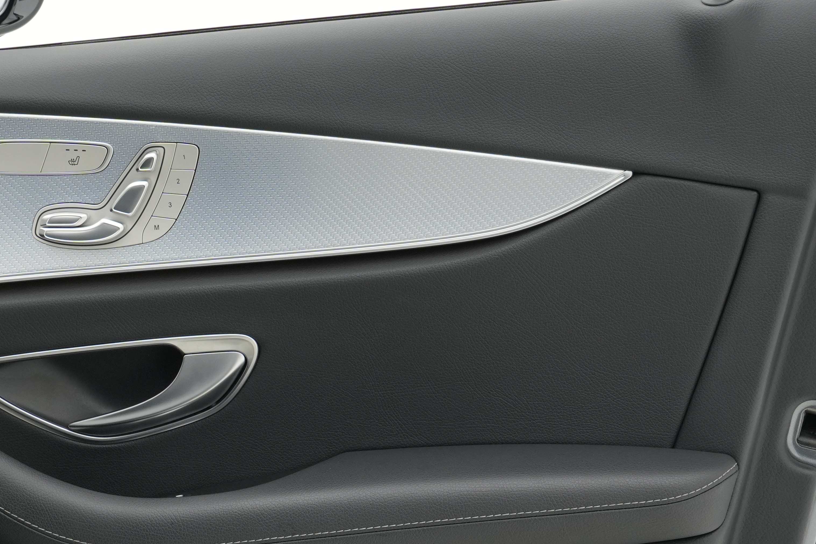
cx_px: 213
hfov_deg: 18.9
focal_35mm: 108
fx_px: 2439
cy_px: 454
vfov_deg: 12.7
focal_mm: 35.2
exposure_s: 1/50
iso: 400
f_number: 8
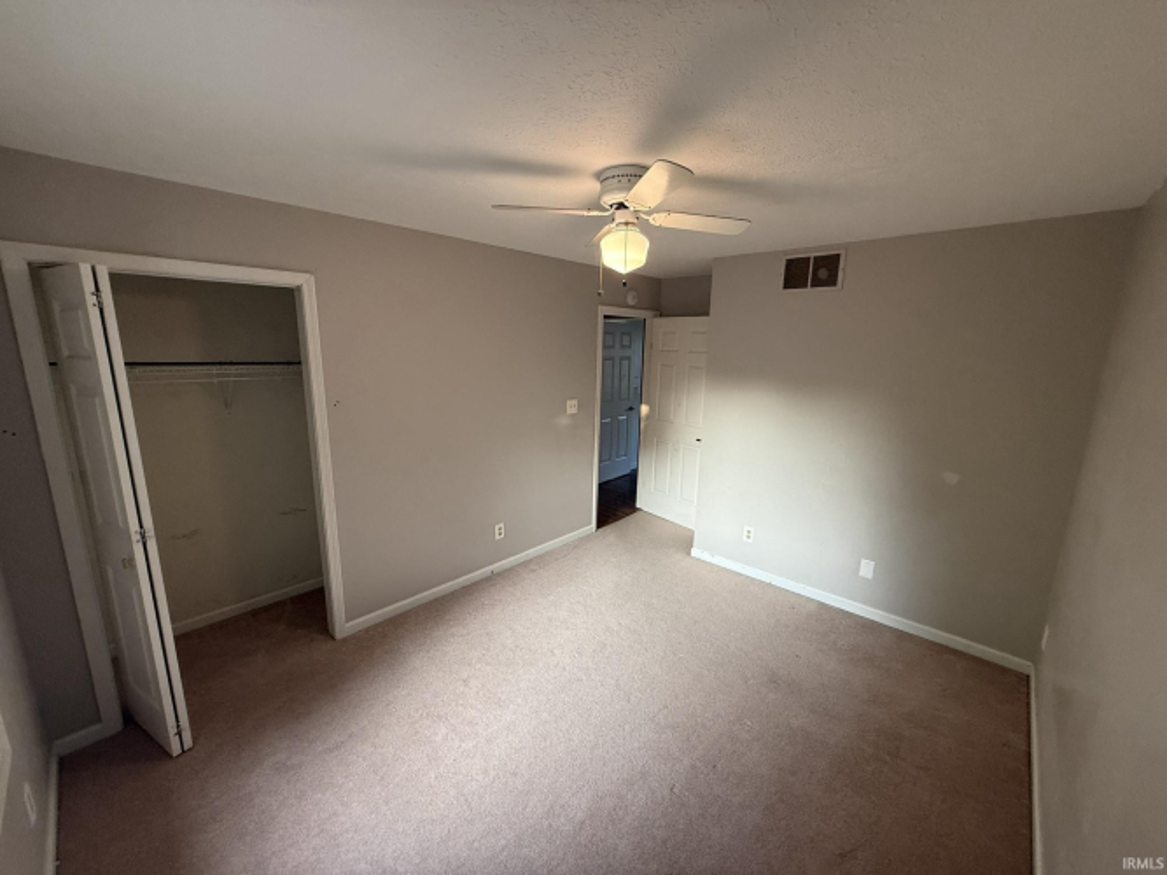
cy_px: 438
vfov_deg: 85.7
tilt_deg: -11.3
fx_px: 472
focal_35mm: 14
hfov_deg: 102.1
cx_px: 584
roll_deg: -1.3
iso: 200
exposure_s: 1/60
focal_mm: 2.22
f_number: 2.2
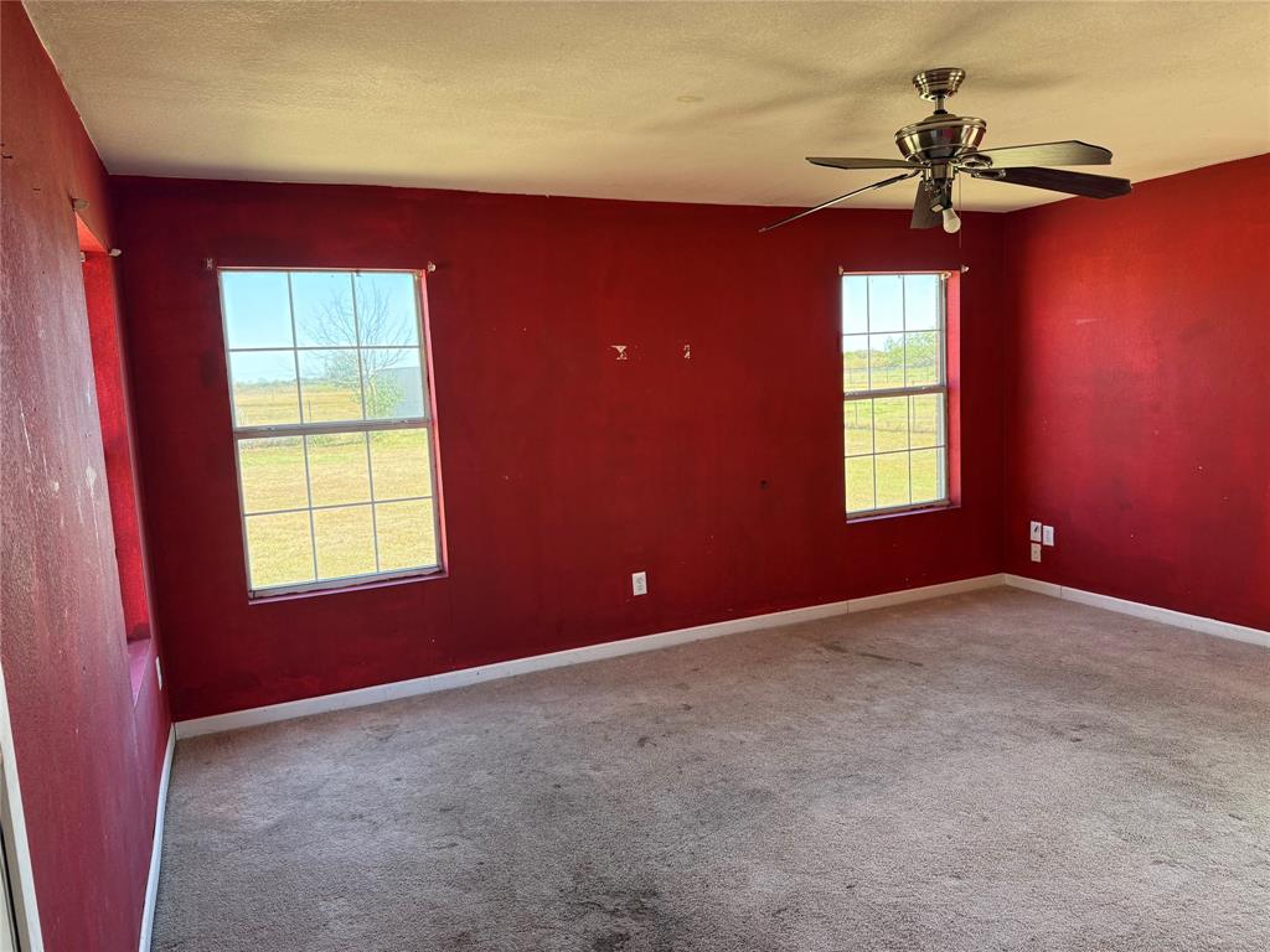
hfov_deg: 71.6
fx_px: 881
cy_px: 476
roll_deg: +1.9
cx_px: 635
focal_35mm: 24
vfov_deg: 56.8
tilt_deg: -5.0
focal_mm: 6.76
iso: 160
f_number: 1.78
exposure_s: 1/236
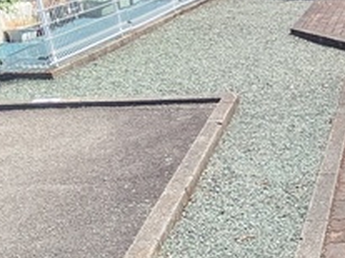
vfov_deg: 22.1
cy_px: 221
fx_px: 647
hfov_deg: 26.2
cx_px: 428
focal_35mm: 65
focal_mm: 1.83
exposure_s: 1/729
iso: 62
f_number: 2.2
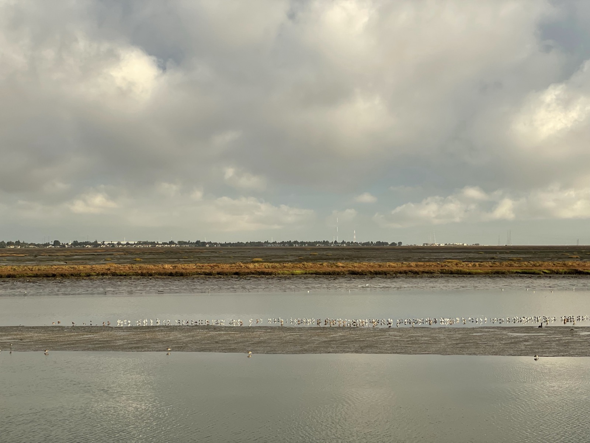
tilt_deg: +2.2
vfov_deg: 28.0
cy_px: 222
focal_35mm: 52
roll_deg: +1.1
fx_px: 886
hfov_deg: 36.8
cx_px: 295
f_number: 2
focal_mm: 6
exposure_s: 1/444
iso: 25
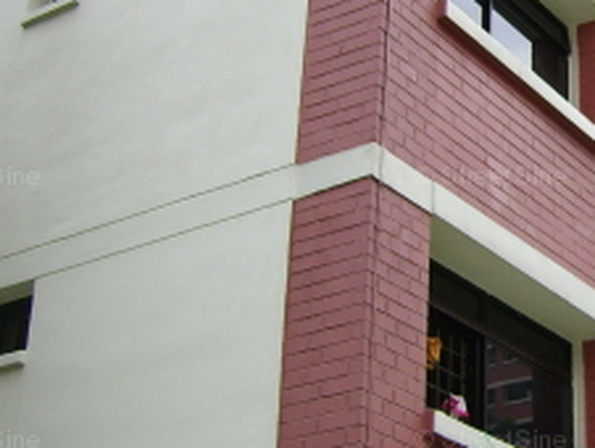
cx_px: 611
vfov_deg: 17.4
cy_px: 179
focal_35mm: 85
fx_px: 1463
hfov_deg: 22.0
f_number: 2.8
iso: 50
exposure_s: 1/210
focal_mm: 5.95
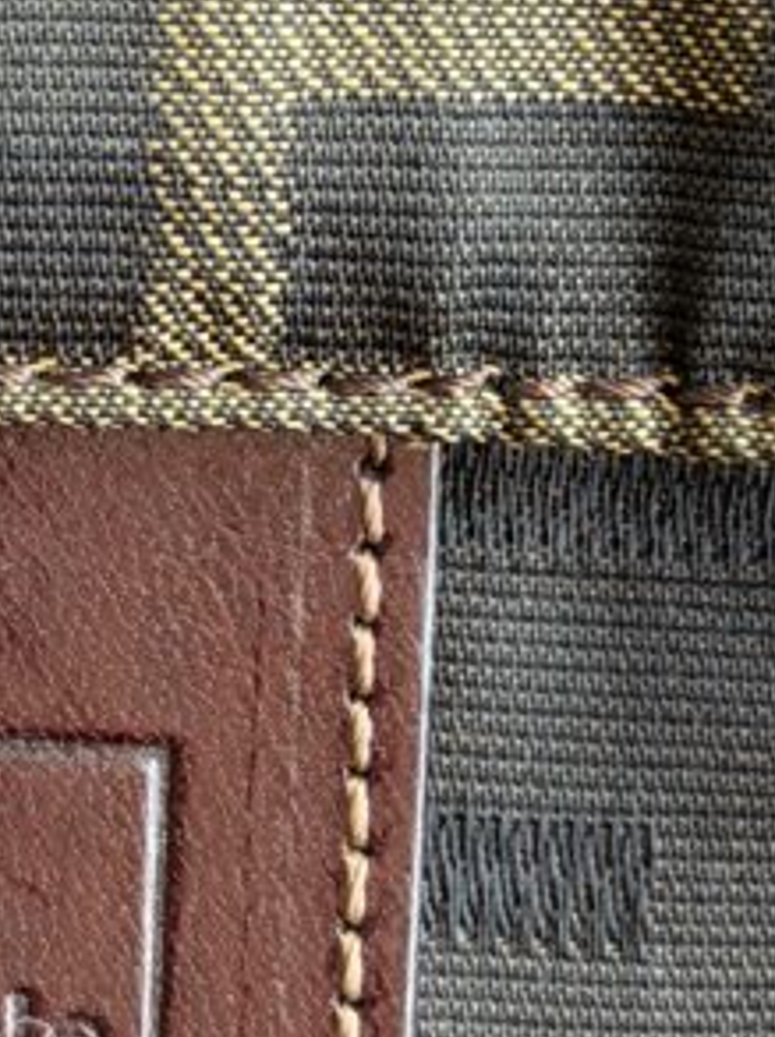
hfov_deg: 8.7
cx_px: -124
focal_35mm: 168
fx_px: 5026
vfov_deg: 11.8
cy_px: 372
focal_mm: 6.76
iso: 250
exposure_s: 1/60
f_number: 1.78
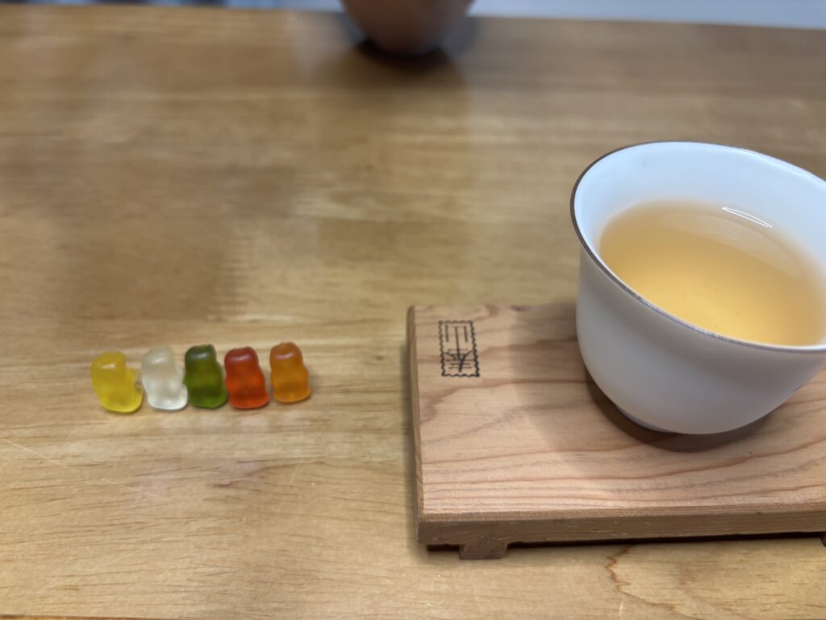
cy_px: 310
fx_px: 620
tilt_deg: -45.5
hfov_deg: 67.3
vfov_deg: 53.1
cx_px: 413
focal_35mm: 26
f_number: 1.6
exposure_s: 1/60
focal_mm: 5.96
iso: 80
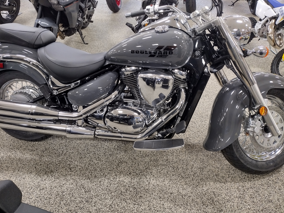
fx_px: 263
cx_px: 119
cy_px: 90
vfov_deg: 44.0
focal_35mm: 32
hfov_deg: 56.5
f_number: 1.7
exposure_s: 1/40
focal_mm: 4.71
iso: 247
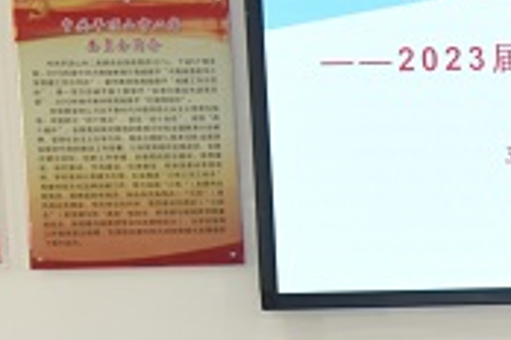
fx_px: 2867
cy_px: 418
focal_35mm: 202
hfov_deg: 9.7
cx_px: 910
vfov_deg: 6.7
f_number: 5
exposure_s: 1/125
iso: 800
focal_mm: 44
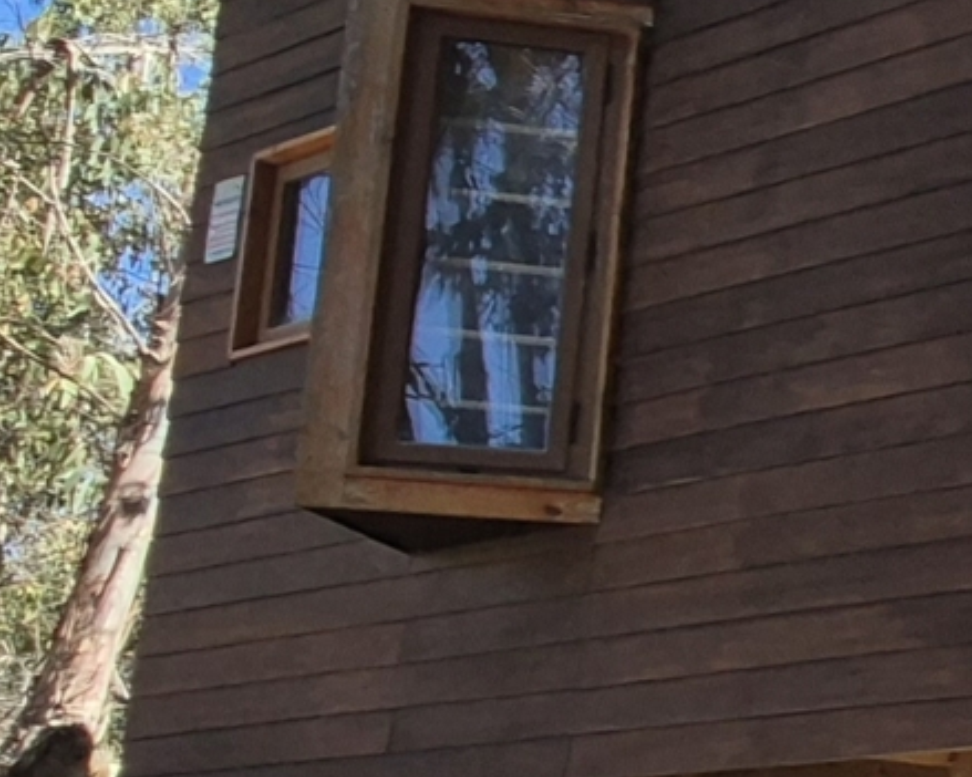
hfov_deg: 16.5
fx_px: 2128
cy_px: 697
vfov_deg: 20.3
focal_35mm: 74
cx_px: 2128
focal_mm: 2.2
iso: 125
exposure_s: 1/772
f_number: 2.2
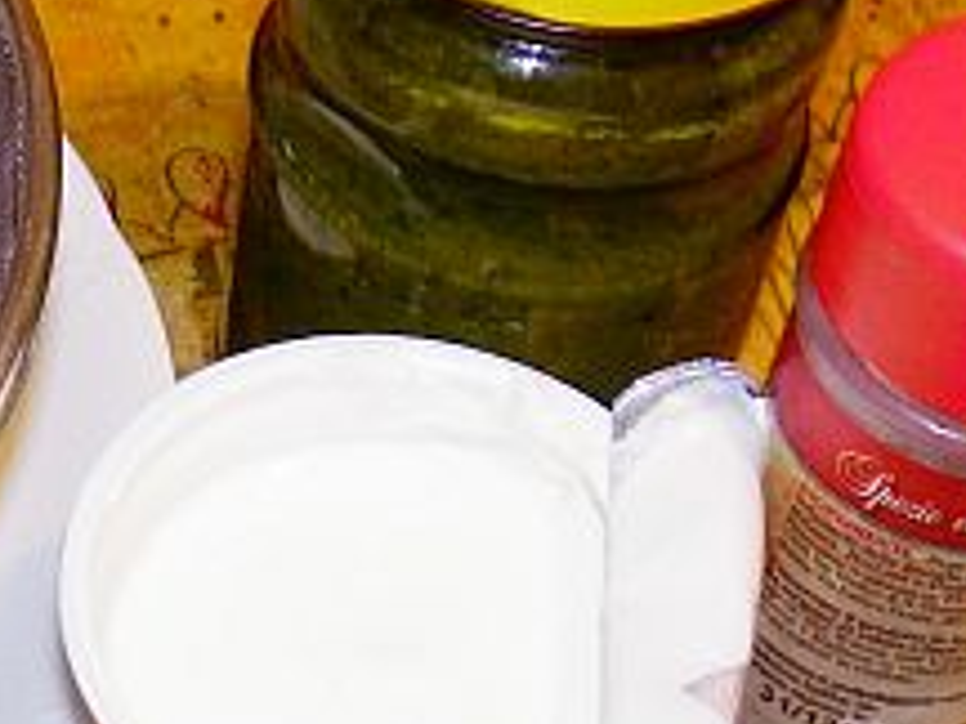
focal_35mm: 111
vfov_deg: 13.3
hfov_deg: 17.0
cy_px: 340
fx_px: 3098
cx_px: -183
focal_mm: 5.3
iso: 100
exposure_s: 1/4
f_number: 2.8
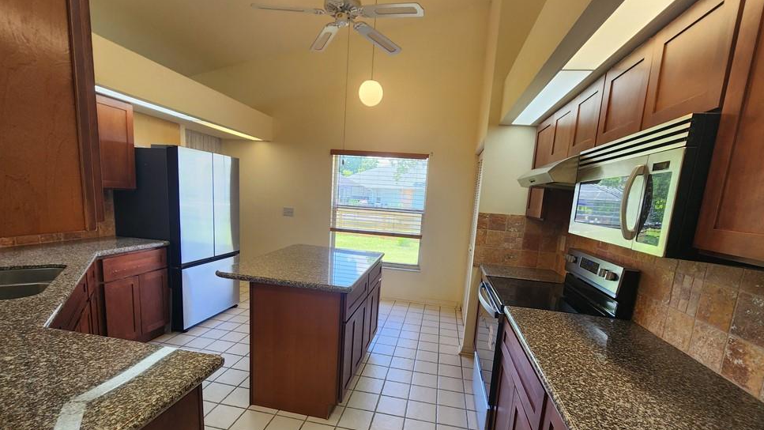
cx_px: 378
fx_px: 304
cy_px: 250
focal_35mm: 15
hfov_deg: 103.0
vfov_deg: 70.1
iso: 80
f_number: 2.2
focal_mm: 2.2
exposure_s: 1/60
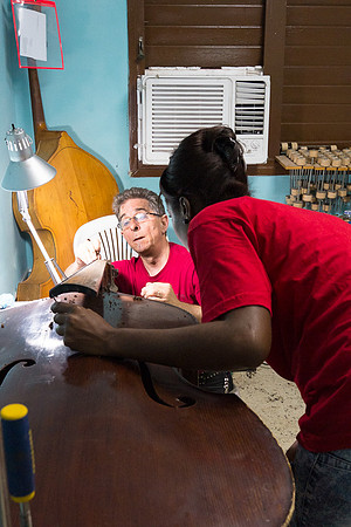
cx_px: 176
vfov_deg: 47.4
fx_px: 600
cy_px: 264
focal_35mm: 41
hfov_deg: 32.6
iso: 6400
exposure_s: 1/60
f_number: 7.1
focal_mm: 27
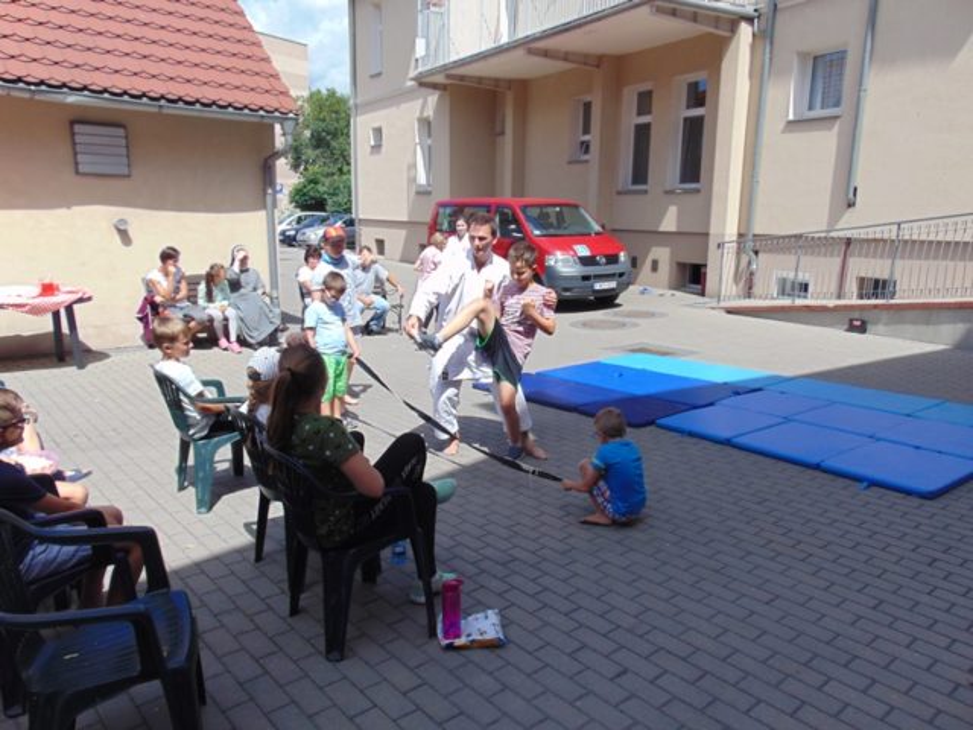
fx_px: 703
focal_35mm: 25
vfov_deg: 54.9
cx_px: 486
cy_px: 365
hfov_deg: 69.4
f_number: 7.7
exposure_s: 1/160
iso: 80
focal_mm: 4.5
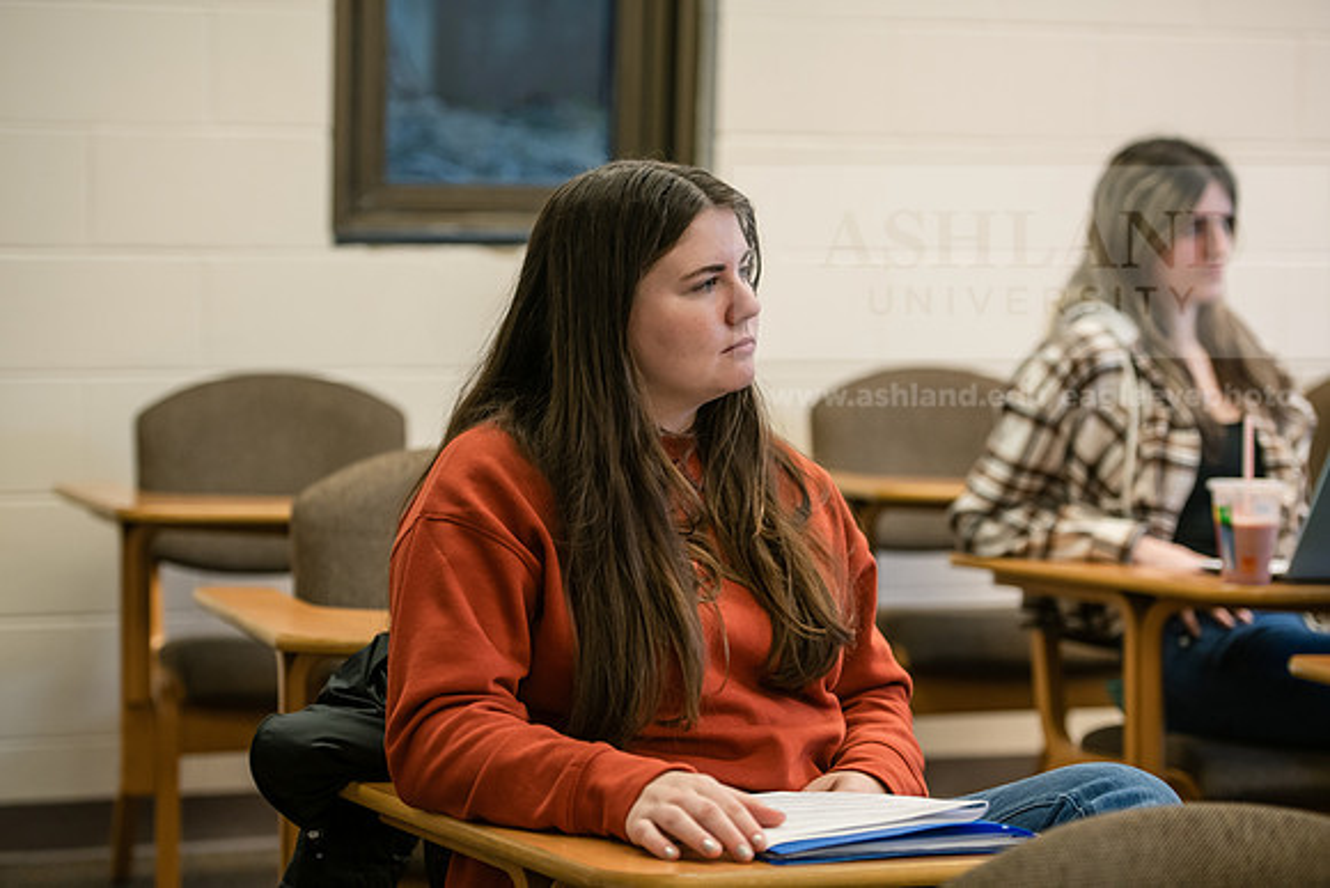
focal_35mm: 92
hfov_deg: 22.1
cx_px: 665
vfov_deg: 14.9
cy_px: 444
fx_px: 3400
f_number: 3.2
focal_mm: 92
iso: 500
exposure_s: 1/125
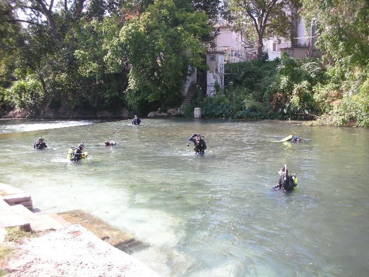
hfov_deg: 52.6
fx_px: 373
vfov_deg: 40.7
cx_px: 184
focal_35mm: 35
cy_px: 138
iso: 50
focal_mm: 5.8
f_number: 2.8
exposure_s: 1/164
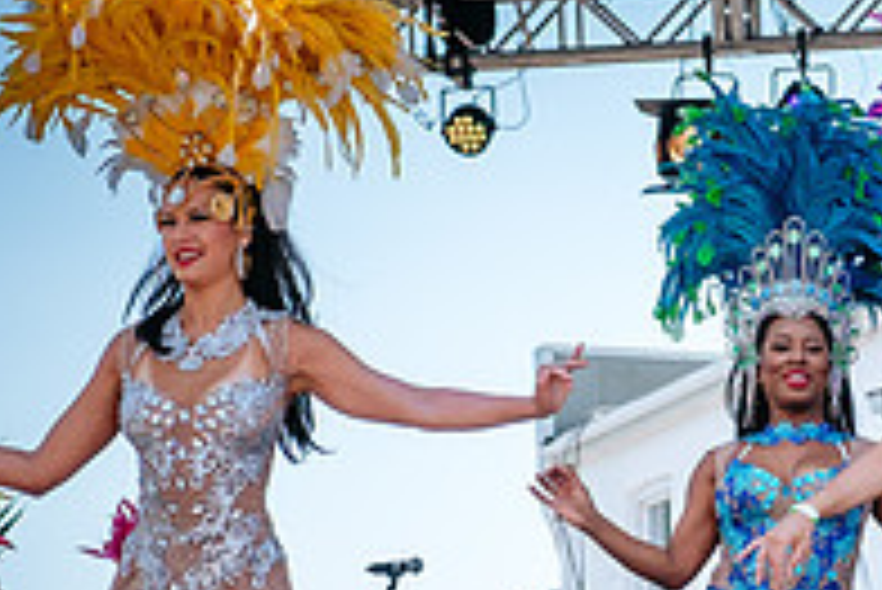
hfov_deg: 10.9
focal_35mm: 185
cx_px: 1059
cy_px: 446
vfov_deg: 7.4
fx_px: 4536
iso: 200
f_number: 2.8
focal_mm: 40.1
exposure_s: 1/2000
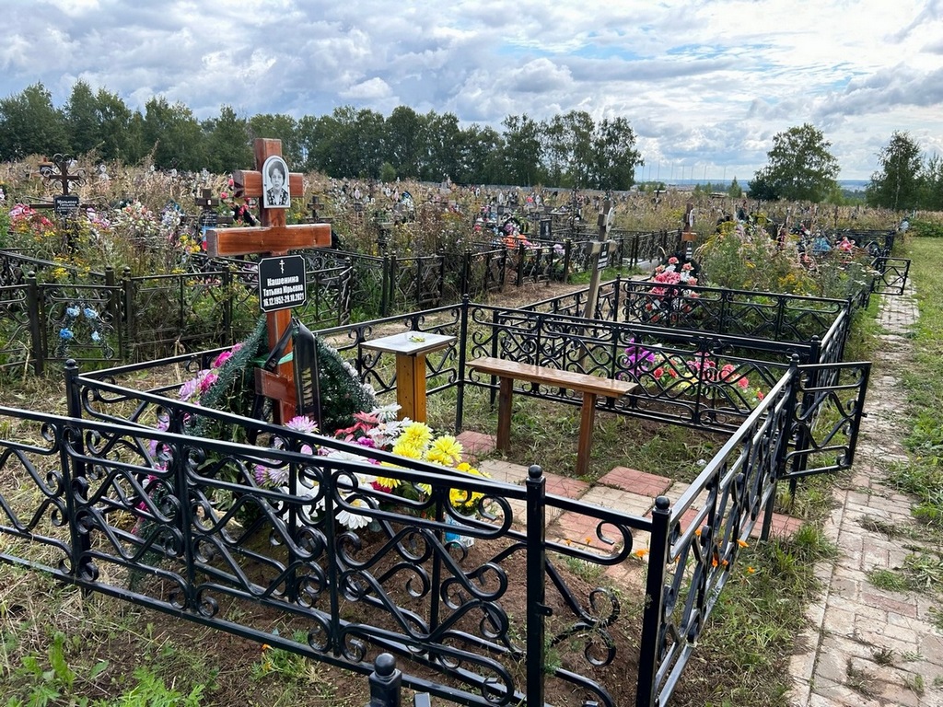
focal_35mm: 26
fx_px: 708
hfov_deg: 67.3
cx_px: 472
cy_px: 354
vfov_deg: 53.1
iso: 50
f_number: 1.5
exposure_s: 1/853
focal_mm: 5.7
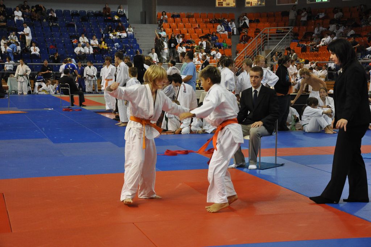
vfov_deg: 18.9
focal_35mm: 72
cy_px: 124
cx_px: 186
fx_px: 741
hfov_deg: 28.1
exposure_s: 1/200
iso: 1600
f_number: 4.8
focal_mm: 48
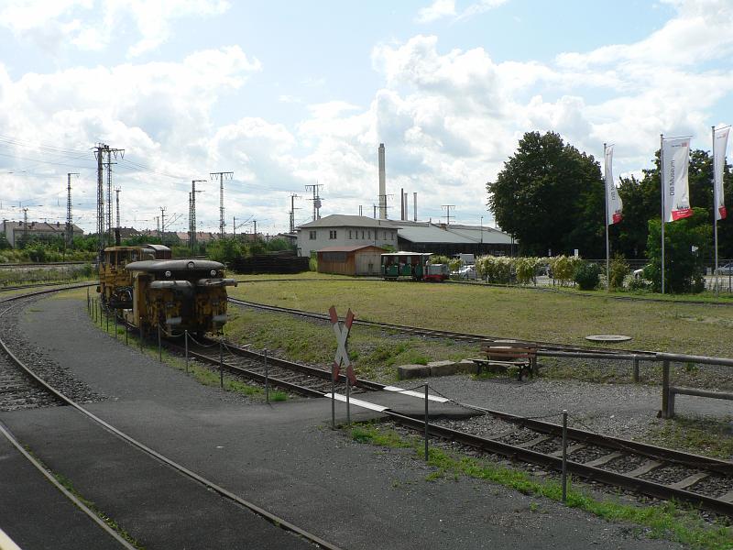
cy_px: 275
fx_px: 762
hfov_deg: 51.4
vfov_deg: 39.7
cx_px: 366
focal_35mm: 36
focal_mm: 6
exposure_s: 1/500
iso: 80
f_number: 5.6
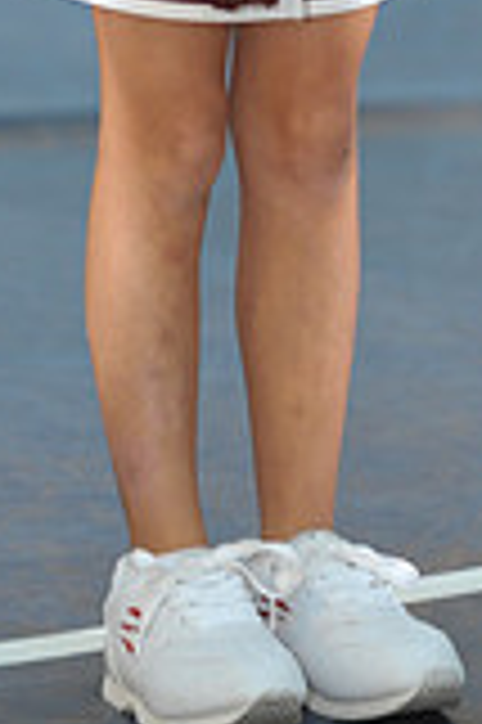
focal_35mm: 611
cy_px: -382
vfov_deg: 3.4
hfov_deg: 2.2
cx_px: 230
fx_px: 12296
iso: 500
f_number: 2.8
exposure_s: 1/125
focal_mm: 170
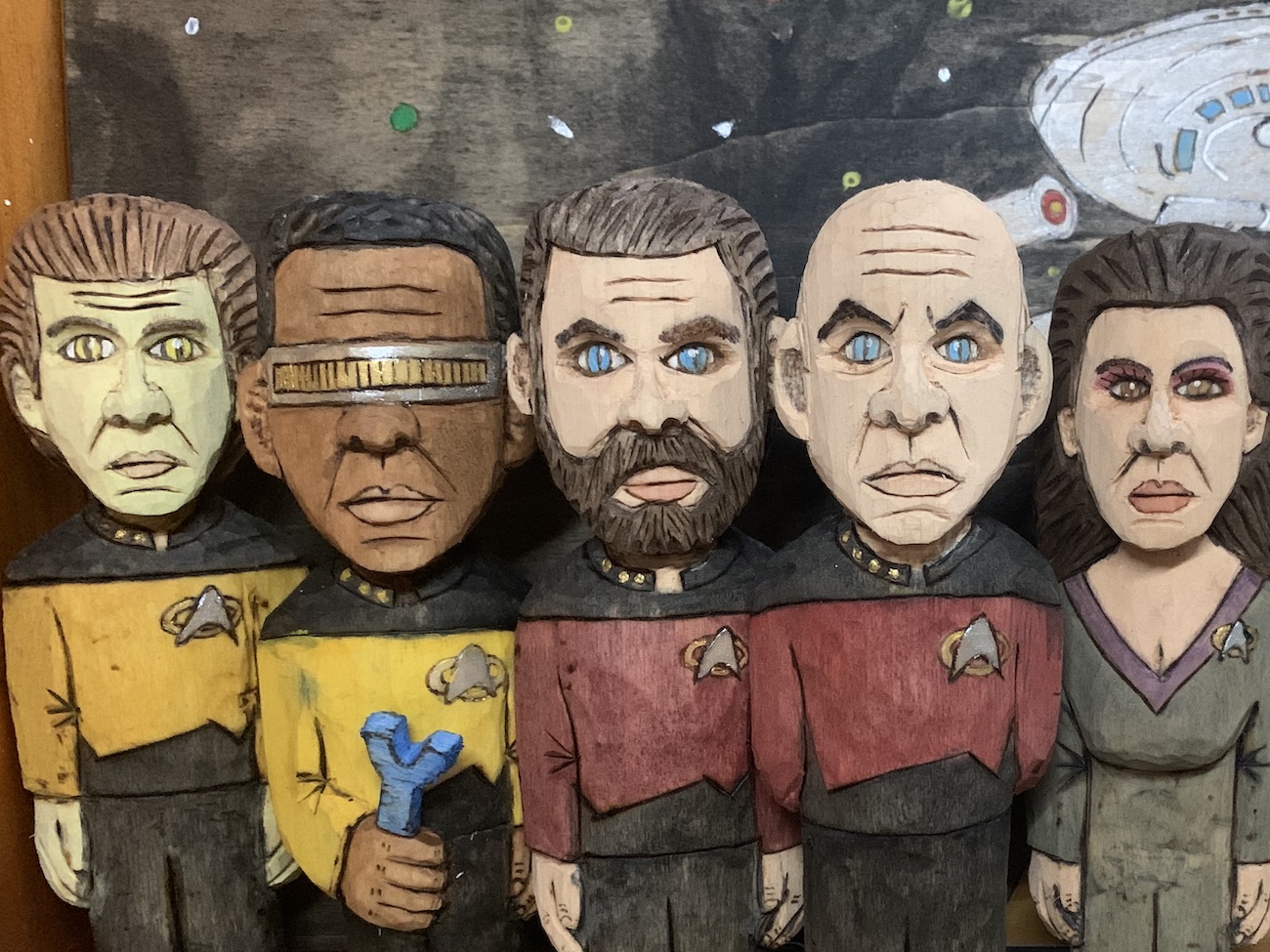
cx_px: 964
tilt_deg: -12.8
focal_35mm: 40
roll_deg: -1.3
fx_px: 1468
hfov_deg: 45.1
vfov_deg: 35.5
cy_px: 650
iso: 800
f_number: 1.8
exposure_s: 1/29
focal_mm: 4.25
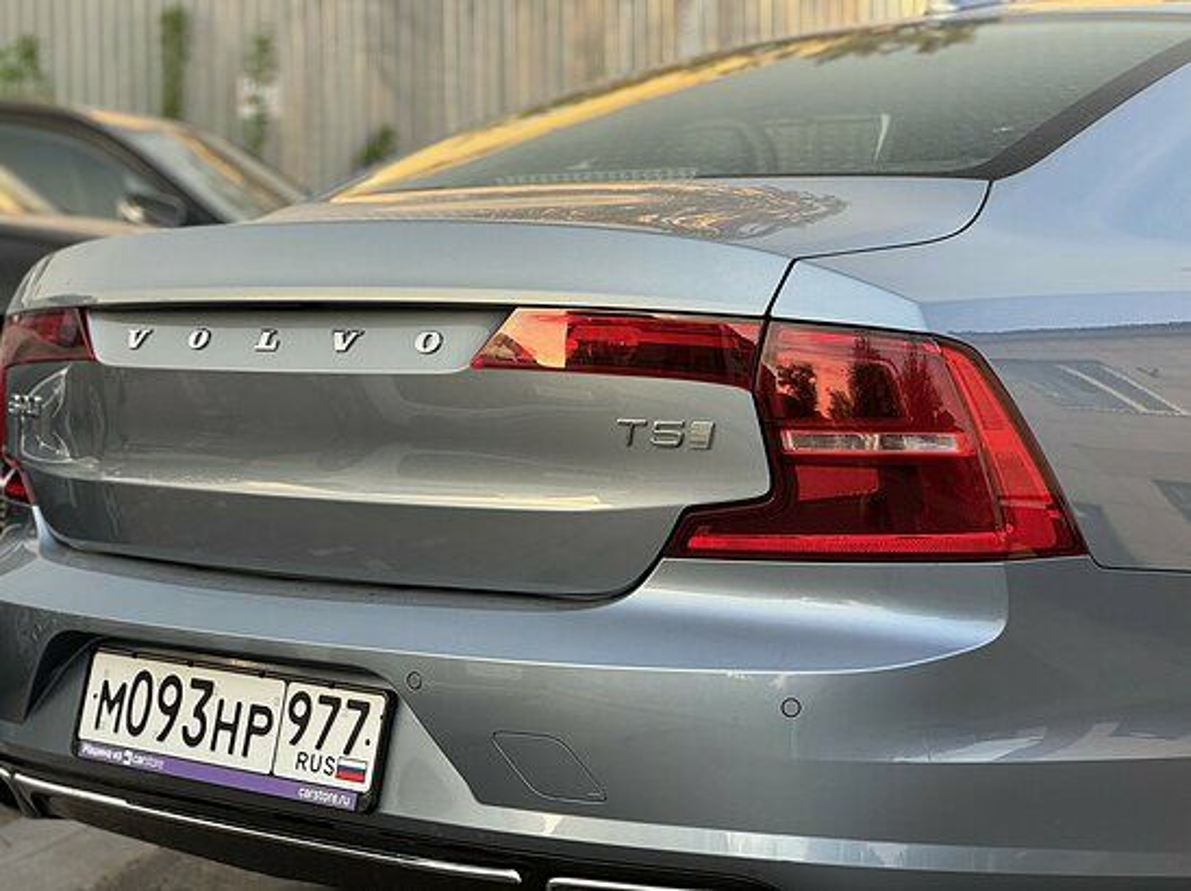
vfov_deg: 19.1
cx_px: 596
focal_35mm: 77
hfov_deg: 25.4
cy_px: 446
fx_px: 2647
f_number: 2.8
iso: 100
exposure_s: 1/99
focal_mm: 9
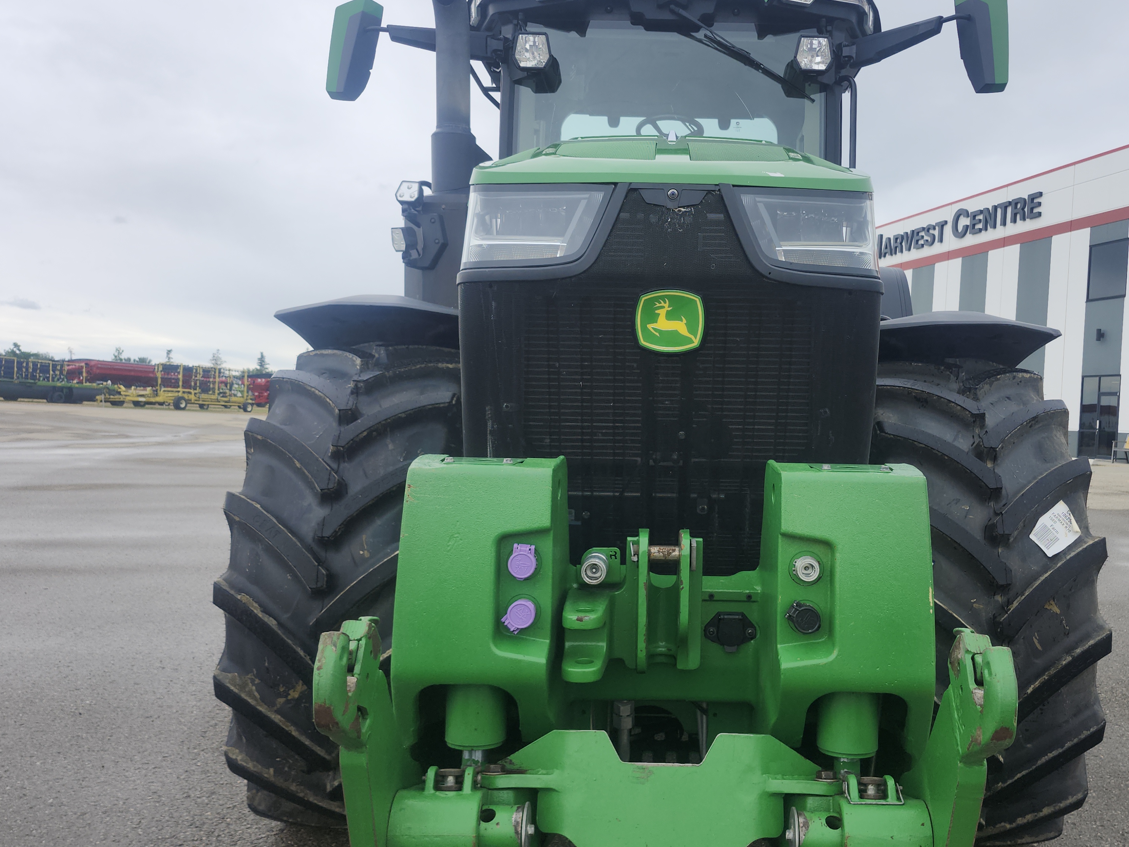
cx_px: 650
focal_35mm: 31
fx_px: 1011
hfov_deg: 58.1
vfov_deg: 45.4
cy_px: 437
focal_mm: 5.54
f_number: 1.8
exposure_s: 1/636
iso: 25
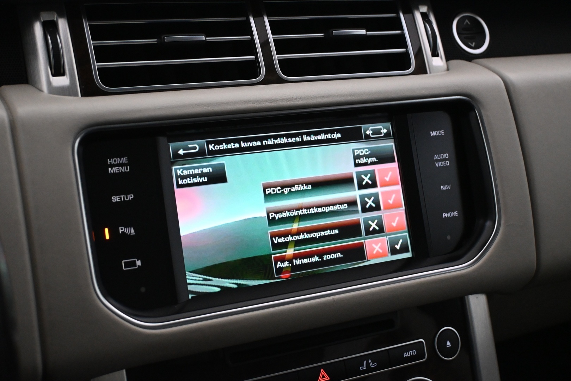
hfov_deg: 37.9
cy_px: 190
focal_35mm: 52
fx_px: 833
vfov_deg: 25.8
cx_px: 286
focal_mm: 35
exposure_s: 1/60
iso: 3600
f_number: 5.3
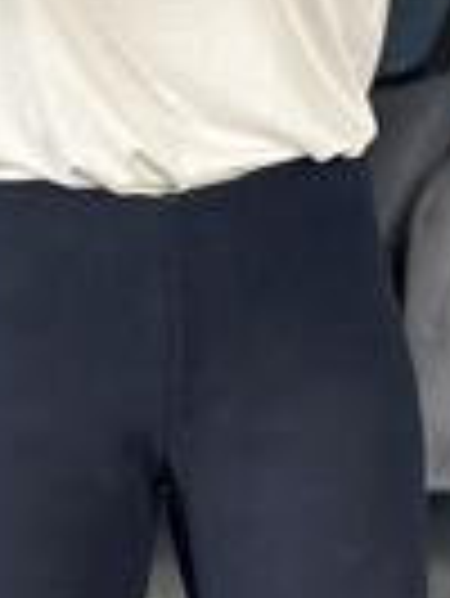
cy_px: 742
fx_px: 3167
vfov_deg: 10.6
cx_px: 148
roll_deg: +1.7
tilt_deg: -31.0
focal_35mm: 183
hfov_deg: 8.1
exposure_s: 1/146
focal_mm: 6.86
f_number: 1.78
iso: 64
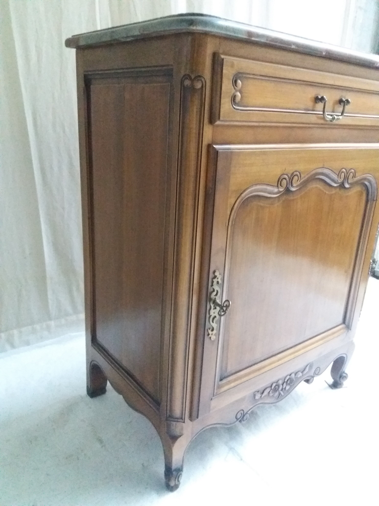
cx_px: 190
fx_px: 409
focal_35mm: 28
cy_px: 253
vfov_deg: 63.4
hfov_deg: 49.7
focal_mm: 3.7
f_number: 1.9
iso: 1250
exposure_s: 1/17
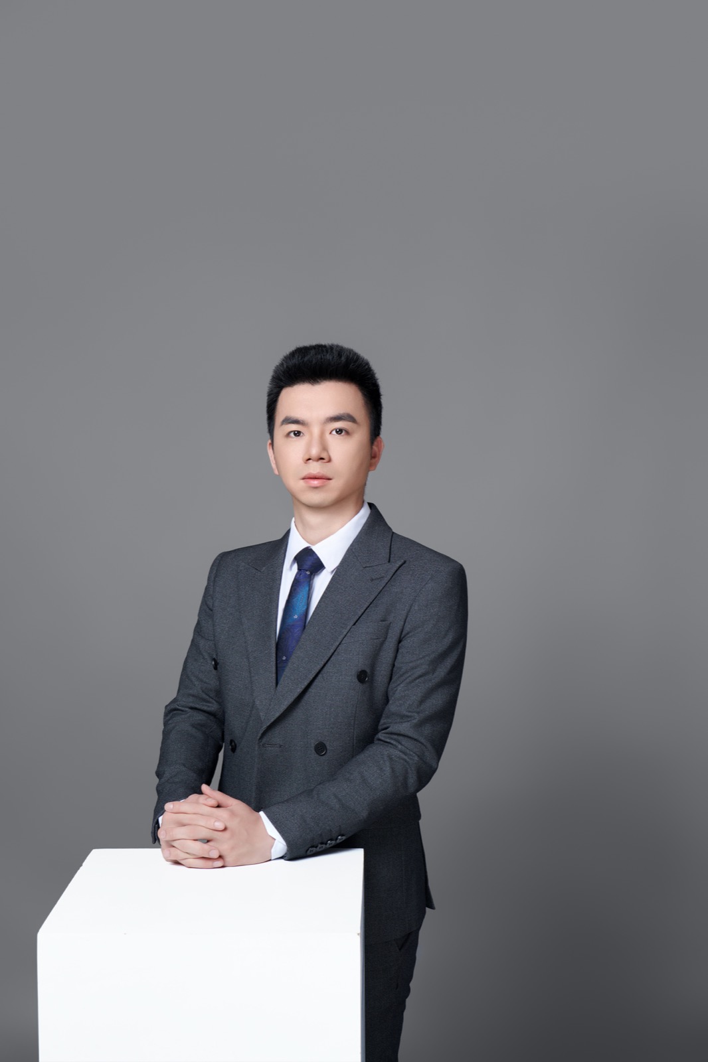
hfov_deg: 26.0
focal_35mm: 52
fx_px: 1535
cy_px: 531
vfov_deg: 38.2
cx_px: 354
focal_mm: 52
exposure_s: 1/125
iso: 100
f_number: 8
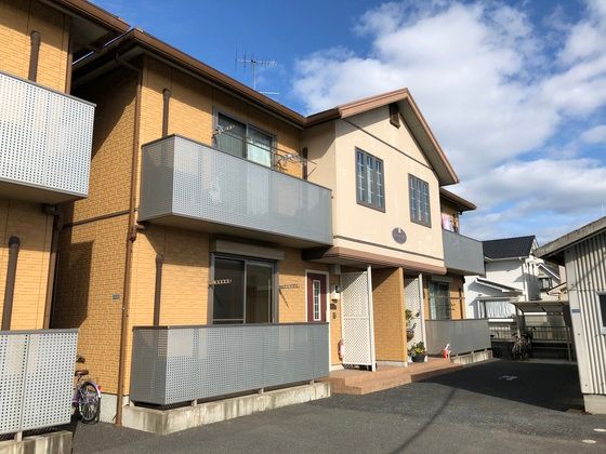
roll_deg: +1.0
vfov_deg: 49.7
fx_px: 490
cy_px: 227
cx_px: 303
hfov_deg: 63.4
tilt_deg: +11.2
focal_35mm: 28
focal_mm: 3.99
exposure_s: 1/2404
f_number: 1.8
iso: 20
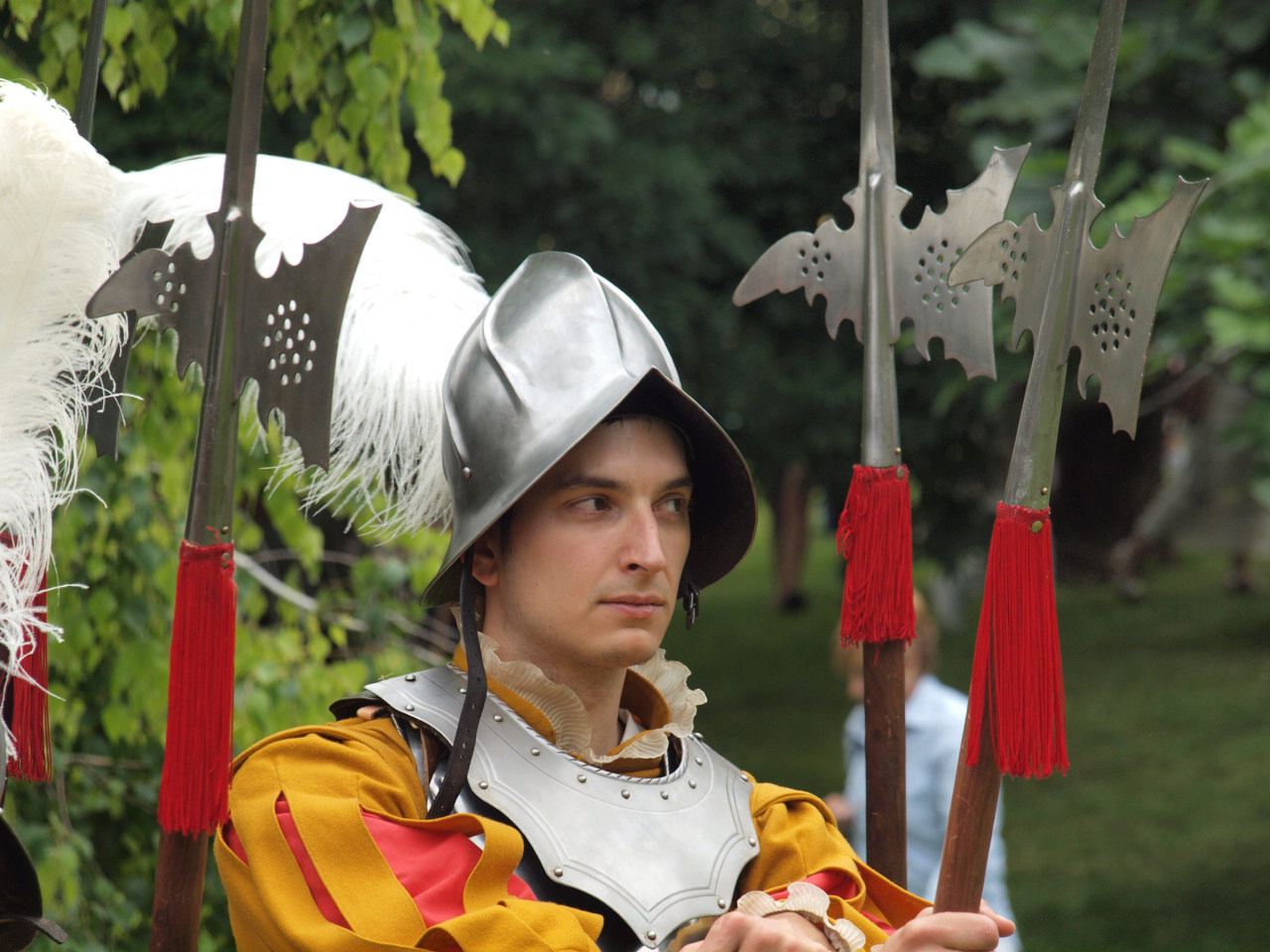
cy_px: 476
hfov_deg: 6.6
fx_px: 11006
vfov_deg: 5.0
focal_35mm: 300
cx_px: 635
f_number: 8
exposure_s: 1/160
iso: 160
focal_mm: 150
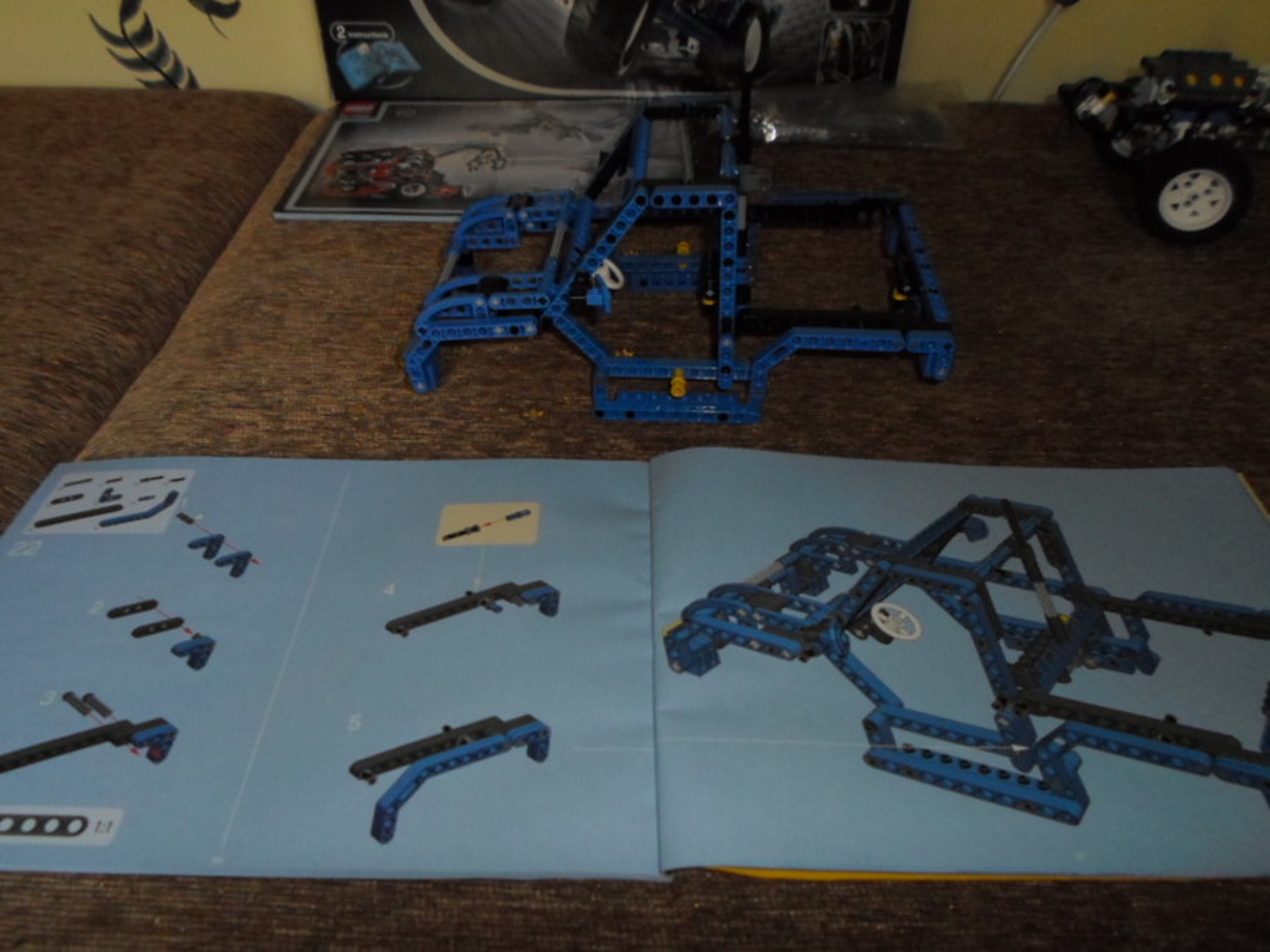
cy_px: 476
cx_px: 635
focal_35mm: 25
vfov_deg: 54.9
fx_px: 917
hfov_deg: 69.4
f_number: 2.5
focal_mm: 4.5
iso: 400
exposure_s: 1/15
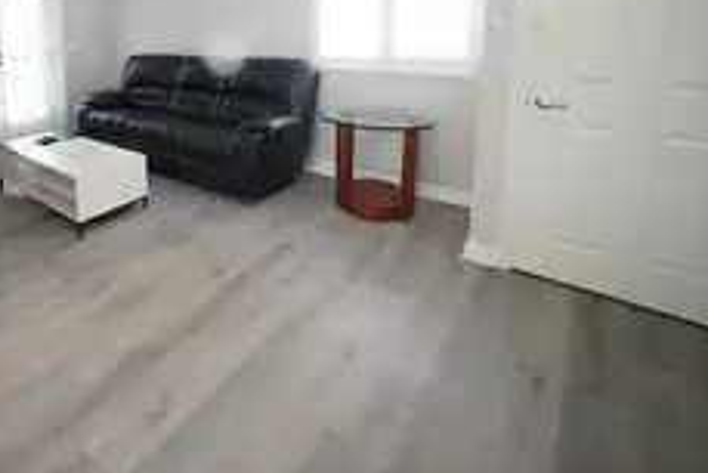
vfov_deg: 54.1
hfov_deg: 72.8
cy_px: 73
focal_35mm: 21
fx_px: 413
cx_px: 142
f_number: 7.1
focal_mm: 12
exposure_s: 1/125
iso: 25600
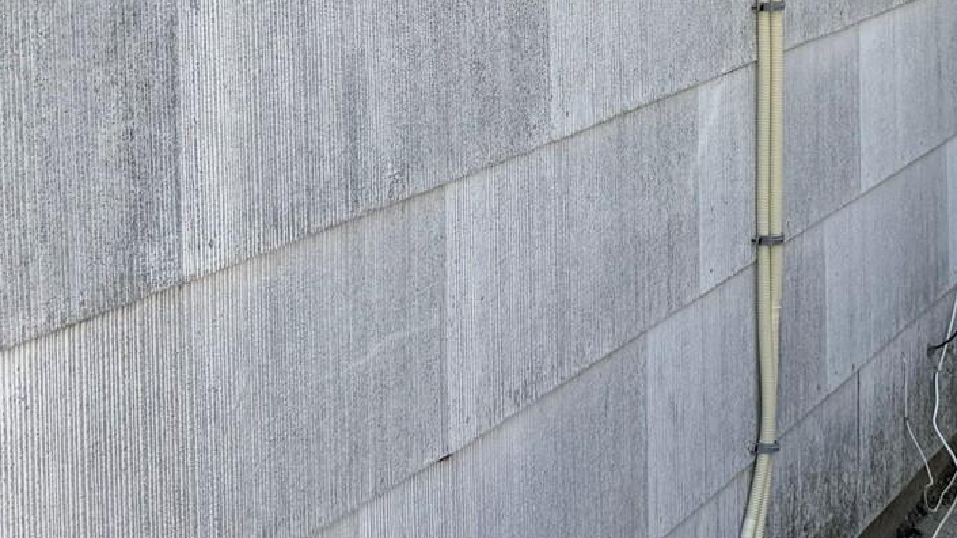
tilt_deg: -1.6
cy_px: -202
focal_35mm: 76
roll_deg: +0.1
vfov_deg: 15.0
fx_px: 1928
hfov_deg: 26.6
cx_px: 916
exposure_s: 1/1553
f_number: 1.78
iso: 80
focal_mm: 6.76
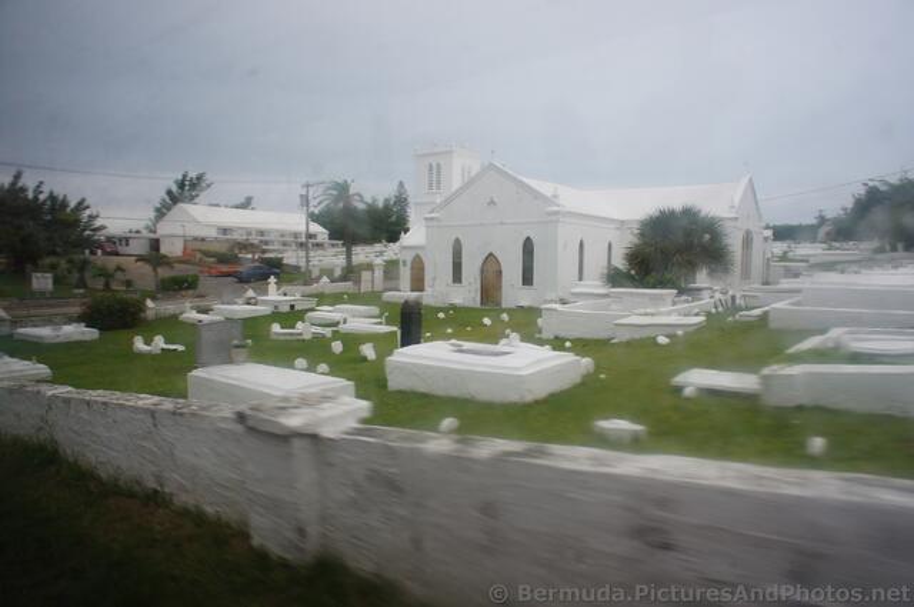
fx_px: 609
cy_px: 304
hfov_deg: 73.8
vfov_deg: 53.0
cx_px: 457
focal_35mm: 24
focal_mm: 16
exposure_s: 1/125
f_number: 10
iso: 250
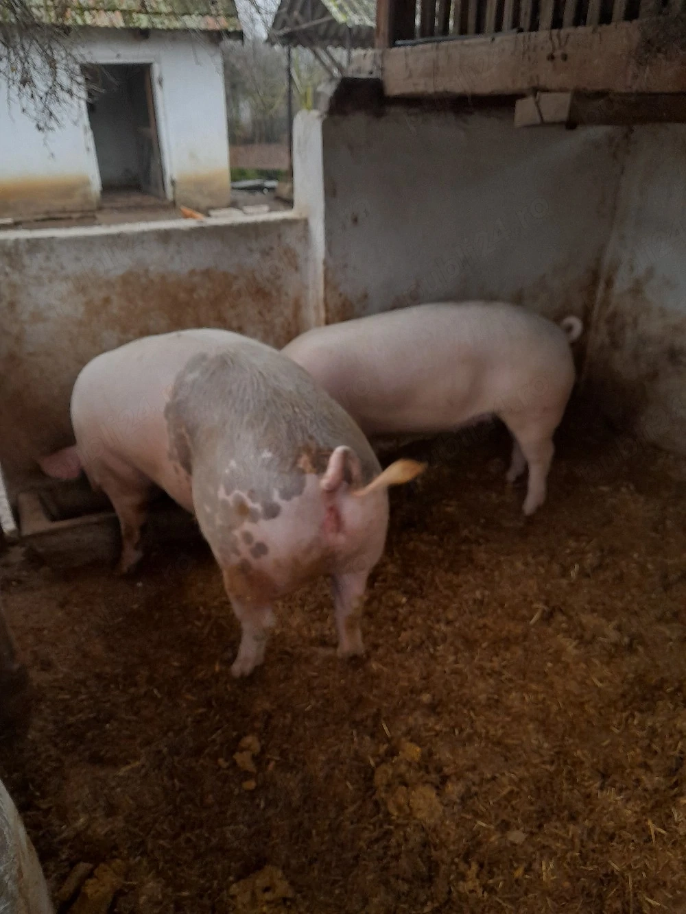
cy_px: 457
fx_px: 660
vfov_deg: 69.4
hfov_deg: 54.9
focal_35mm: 25
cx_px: 343
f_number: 2
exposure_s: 1/60.2
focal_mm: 4.6
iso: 160
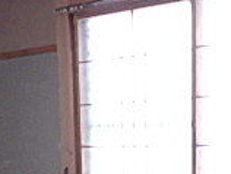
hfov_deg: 23.0
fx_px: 568
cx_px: 99
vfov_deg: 16.1
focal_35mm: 85
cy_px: 253
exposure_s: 1/50
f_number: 3.5
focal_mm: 3.7
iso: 200
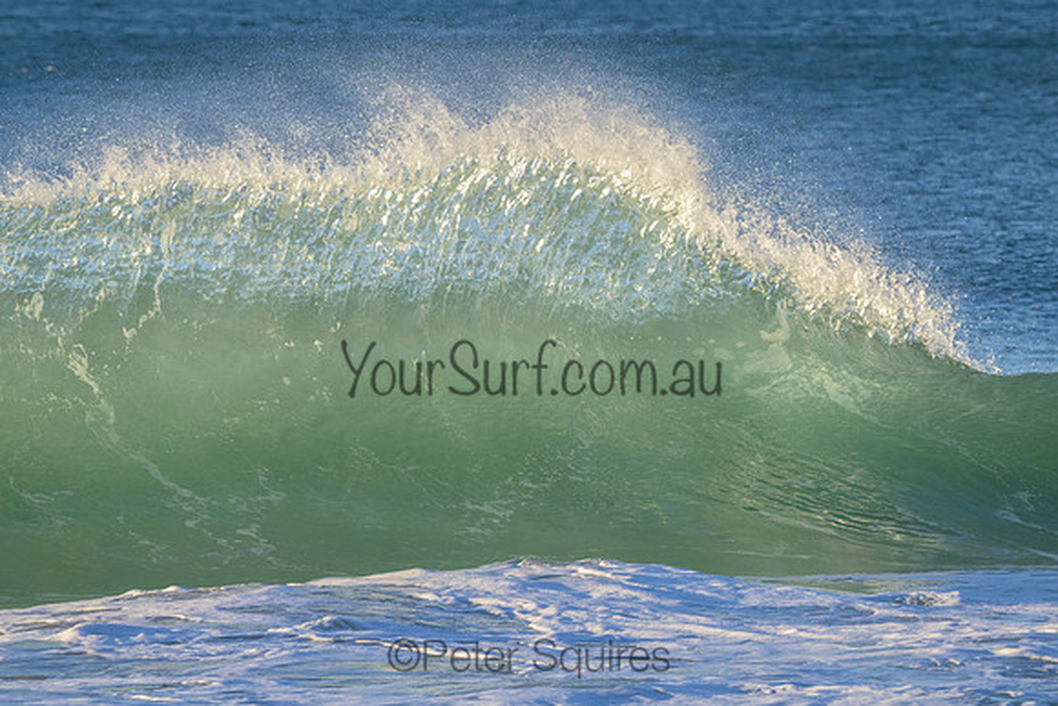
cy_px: 413
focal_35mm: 581
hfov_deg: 3.6
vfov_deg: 2.4
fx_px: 17064
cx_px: 595
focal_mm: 420
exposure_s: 1/1000
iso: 1800
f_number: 11
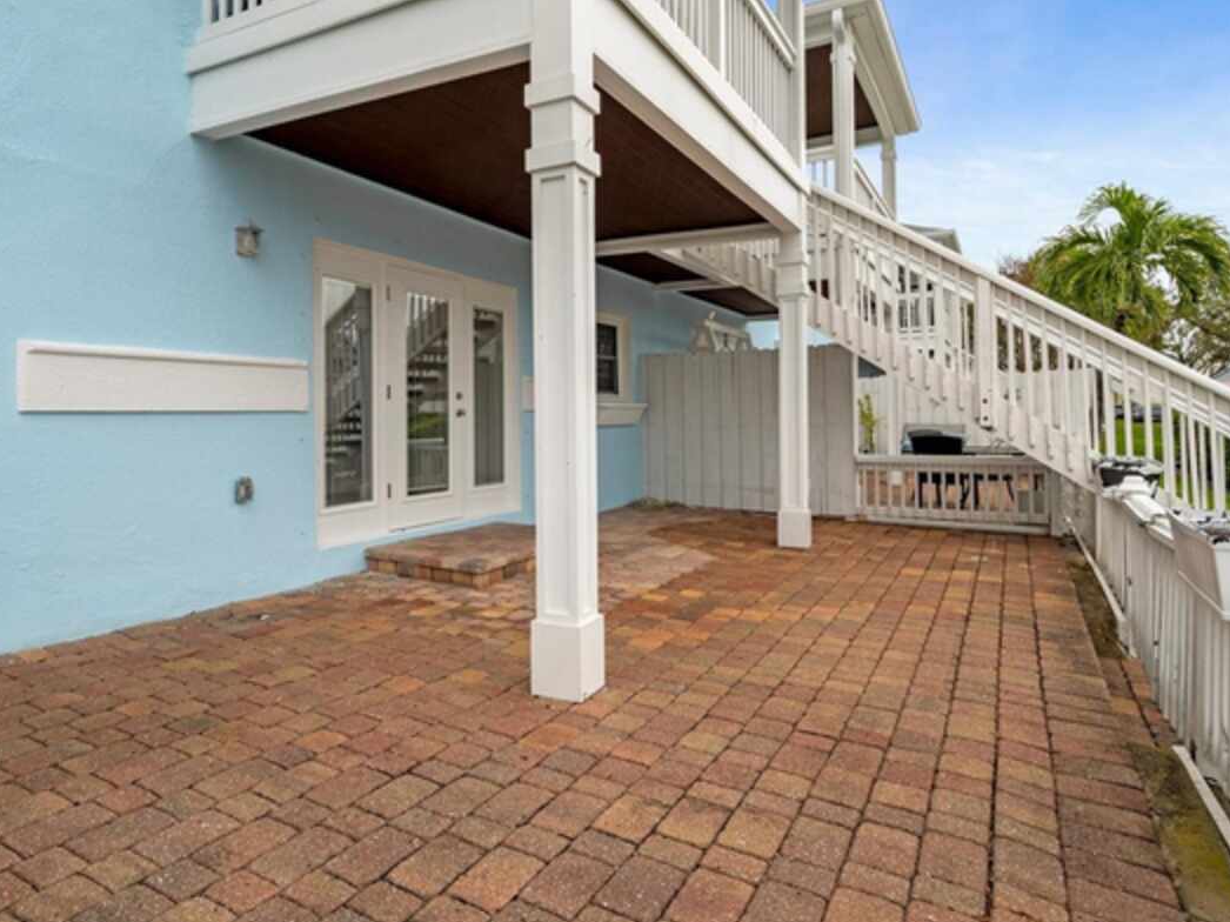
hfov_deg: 81.5
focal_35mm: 20
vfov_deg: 65.9
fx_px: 710
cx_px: 557
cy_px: 425
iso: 320
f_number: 8
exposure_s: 1/640
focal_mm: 17
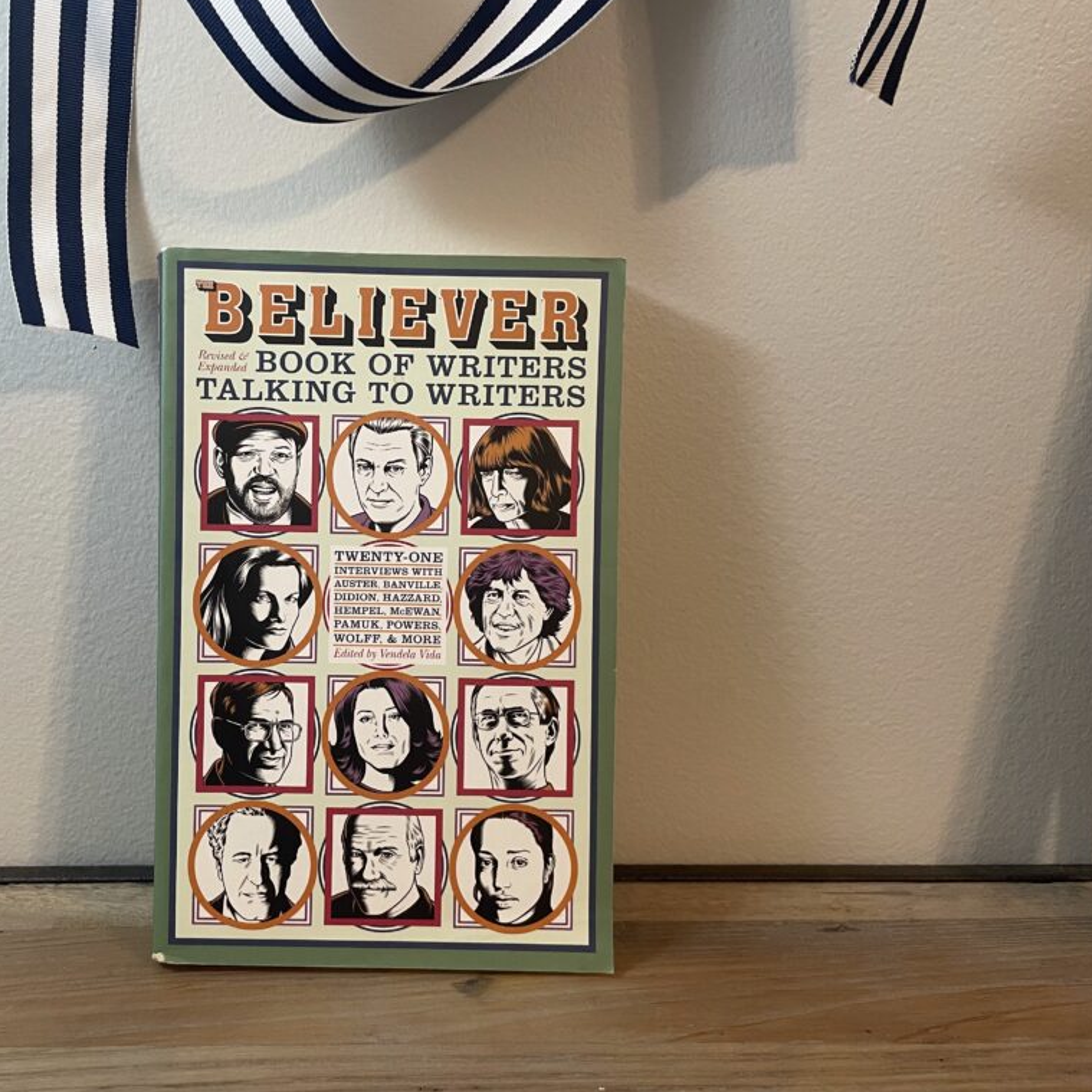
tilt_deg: -12.5
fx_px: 1106
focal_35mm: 31
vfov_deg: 52.5
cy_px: 541
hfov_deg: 51.5
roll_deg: +0.9
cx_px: 363
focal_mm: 4.2
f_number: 1.6
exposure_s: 1/60
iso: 160
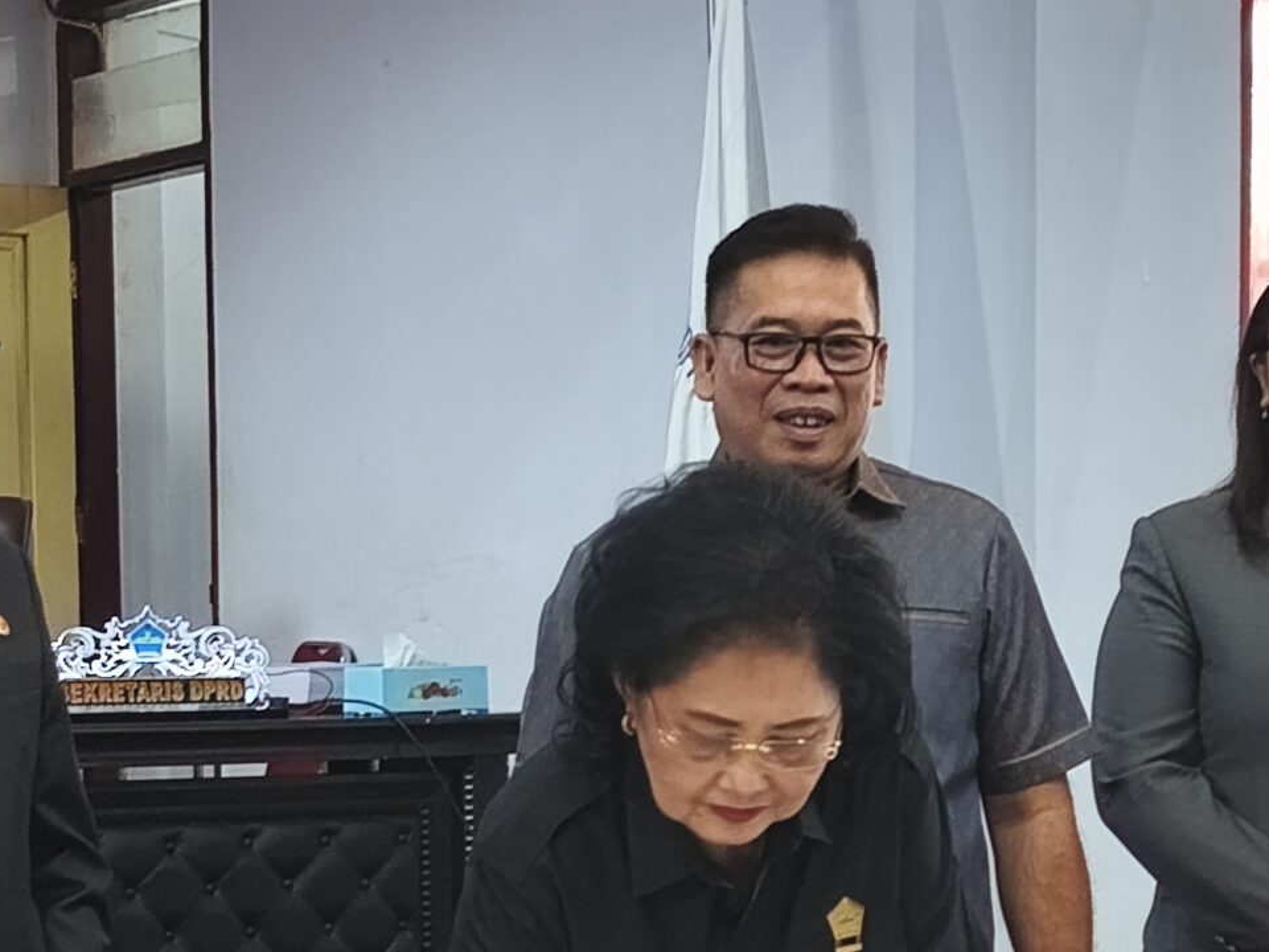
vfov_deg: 14.1
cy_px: 889
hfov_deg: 18.9
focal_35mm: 104
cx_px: 473
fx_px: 3813
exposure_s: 1/50
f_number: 1.65
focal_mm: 6.18
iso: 500
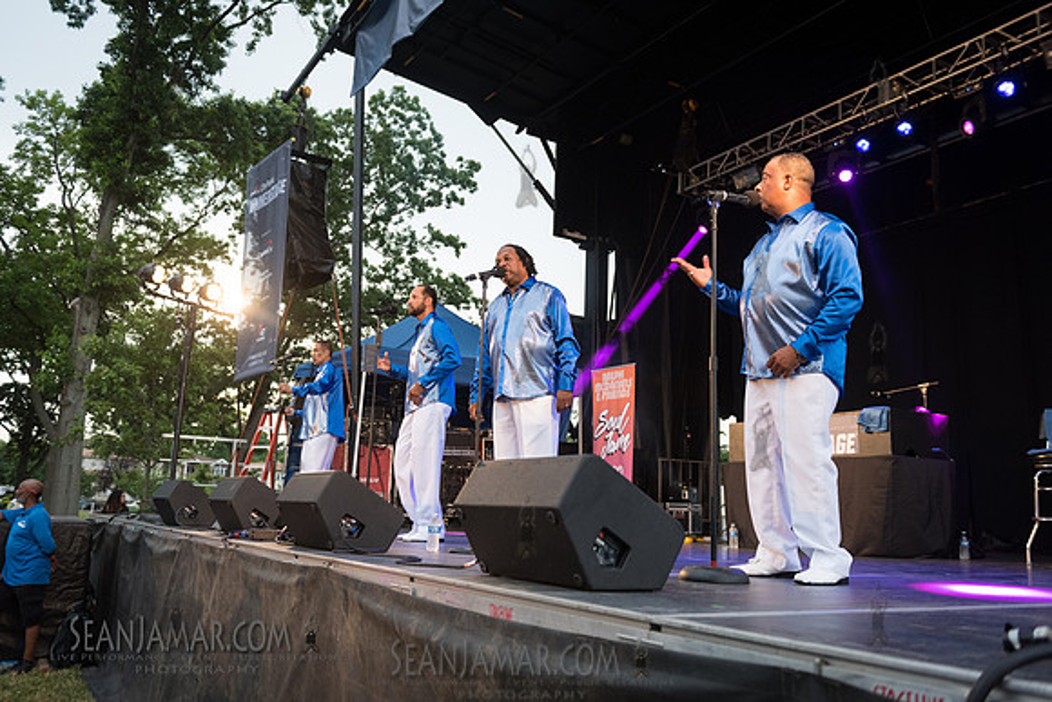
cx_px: 526
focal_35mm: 31
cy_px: 351
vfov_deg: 42.3
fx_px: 906
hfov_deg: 60.3
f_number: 3.5
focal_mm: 31
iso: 1250
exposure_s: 1/400
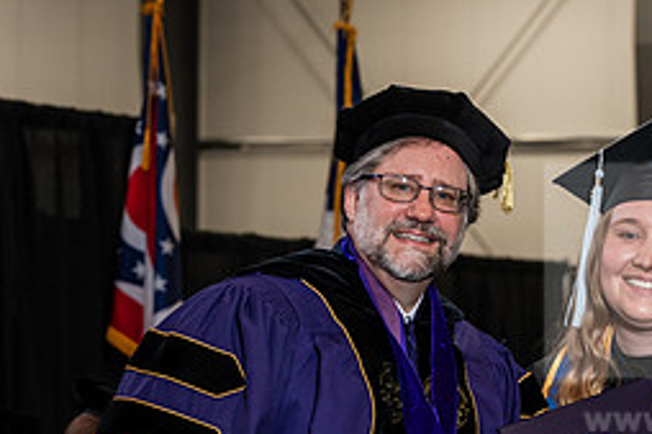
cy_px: 474
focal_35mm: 160
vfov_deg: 8.5
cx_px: 467
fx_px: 2896
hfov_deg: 12.8
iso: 1250
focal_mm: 70
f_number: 5
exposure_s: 1/200
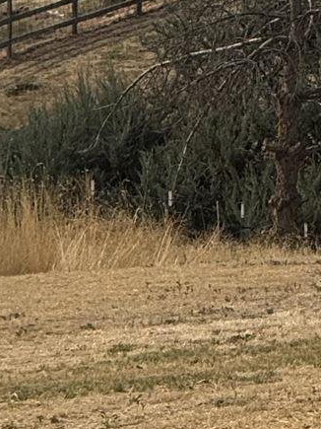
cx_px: 762
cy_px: -55
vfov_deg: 3.1
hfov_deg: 2.3
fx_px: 7868
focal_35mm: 636
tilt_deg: -0.2
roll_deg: -0.8
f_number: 2.8
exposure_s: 1/2358
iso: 50
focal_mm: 15.66
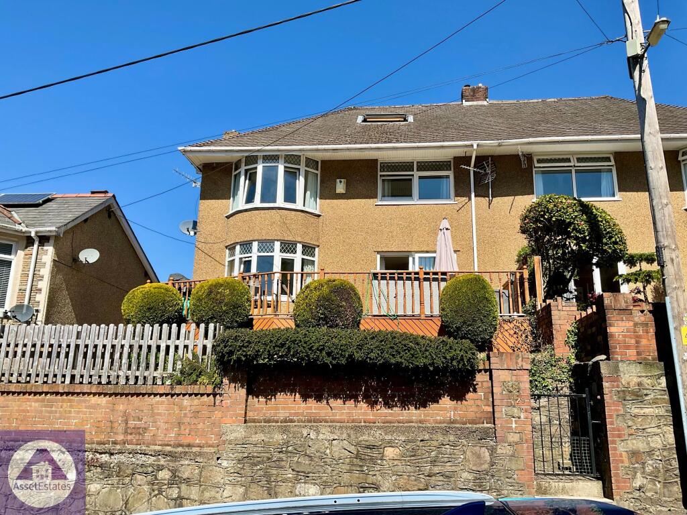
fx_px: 576
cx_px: 344
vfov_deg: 48.2
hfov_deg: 61.7
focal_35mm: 29
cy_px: 258
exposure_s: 1/1675
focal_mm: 3
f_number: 1.8
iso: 16
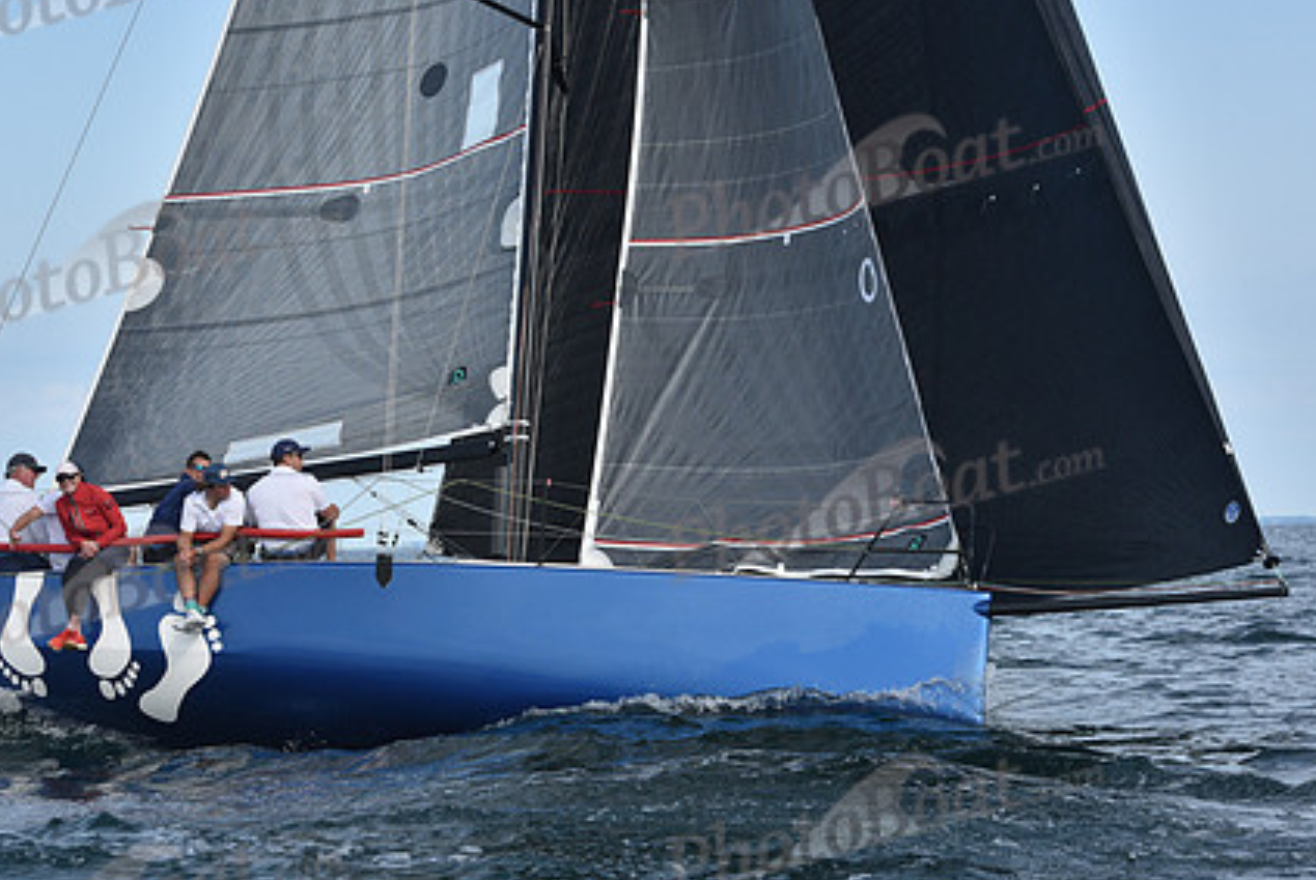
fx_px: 4611
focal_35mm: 126
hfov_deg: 16.2
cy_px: 384
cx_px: 507
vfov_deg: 10.9
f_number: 8
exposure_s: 1/1000
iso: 320
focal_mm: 92
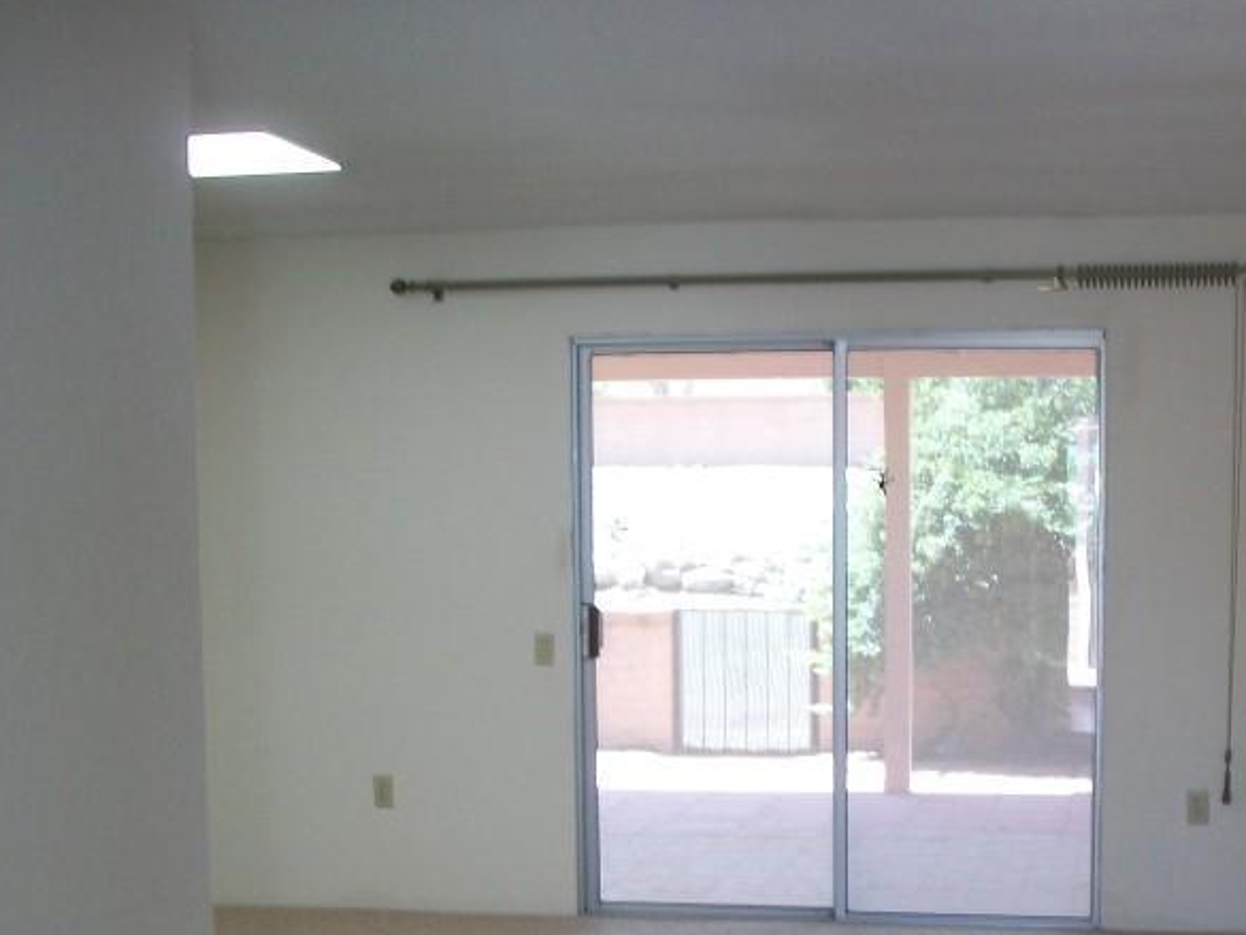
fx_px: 2016
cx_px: 833
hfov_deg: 34.0
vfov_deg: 25.7
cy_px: 737
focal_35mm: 56
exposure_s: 1/30
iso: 80
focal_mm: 5.7
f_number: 2.9
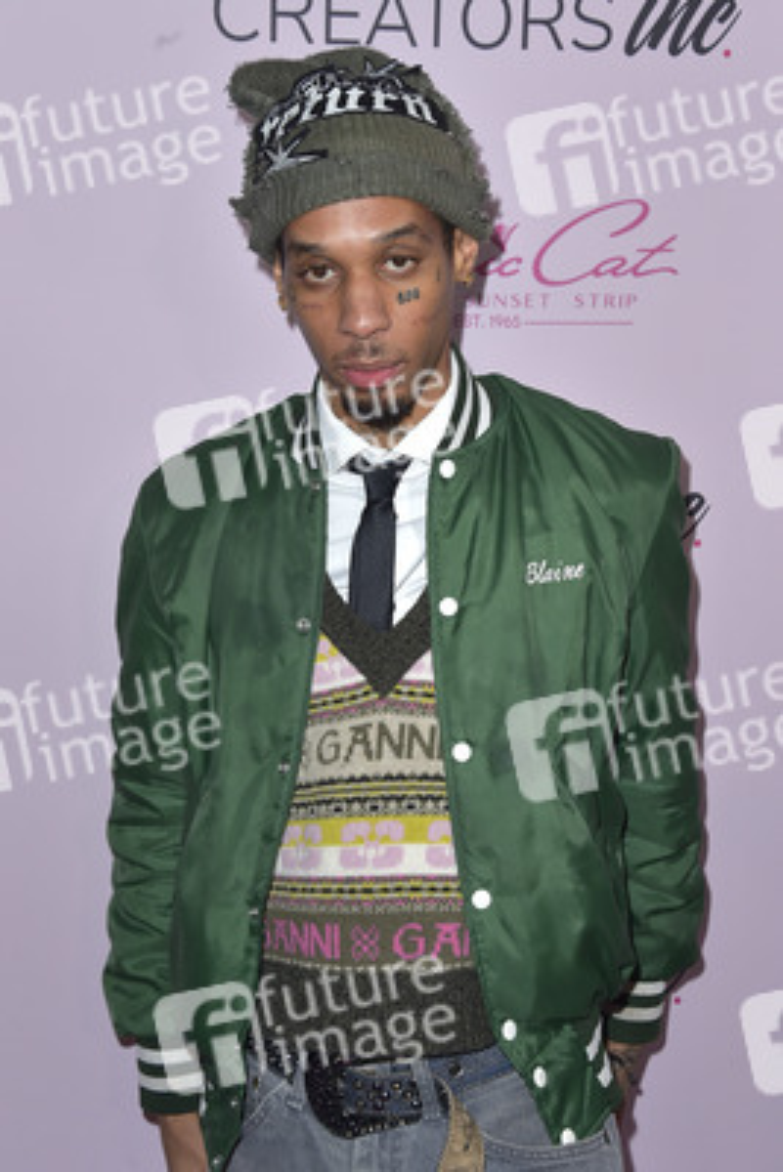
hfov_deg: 20.9
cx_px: 392
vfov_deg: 30.9
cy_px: 586
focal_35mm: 65
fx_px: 2119
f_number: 7.1
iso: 200
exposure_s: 1/250
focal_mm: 65
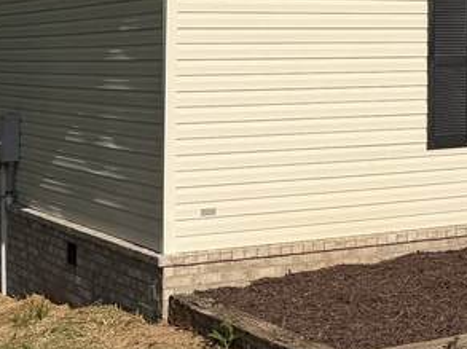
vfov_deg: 13.8
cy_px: -18
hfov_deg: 15.6
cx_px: 881
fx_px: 1415
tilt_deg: +1.5
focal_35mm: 105
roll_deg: +0.5
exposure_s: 1/7353
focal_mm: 6.76
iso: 80
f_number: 1.78
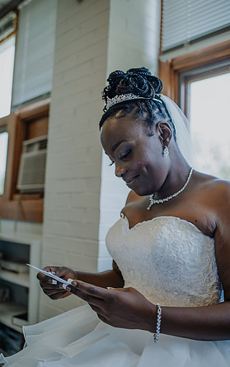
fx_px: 361
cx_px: 123
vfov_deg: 54.0
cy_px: 183
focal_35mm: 36
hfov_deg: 35.3
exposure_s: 1/400
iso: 560
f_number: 2.2
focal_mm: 35
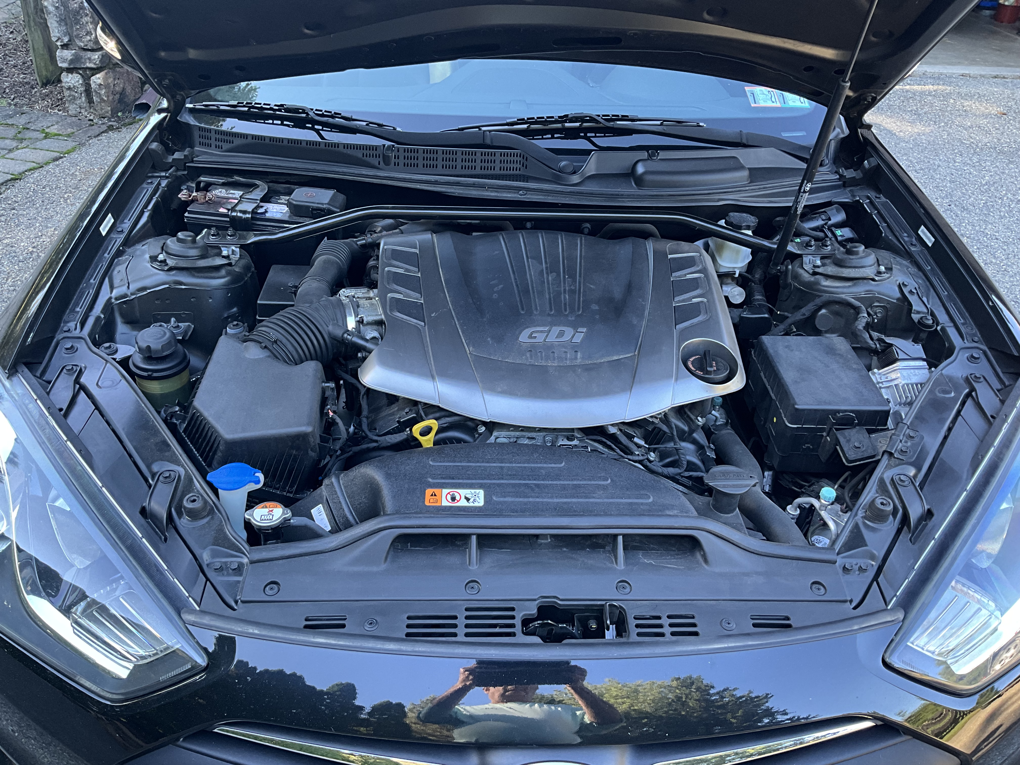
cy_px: 382
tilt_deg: -33.8
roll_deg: -2.0
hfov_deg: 61.7
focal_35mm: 29
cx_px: 510
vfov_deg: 48.2
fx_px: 855
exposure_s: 1/89
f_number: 1.8
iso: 64
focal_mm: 3
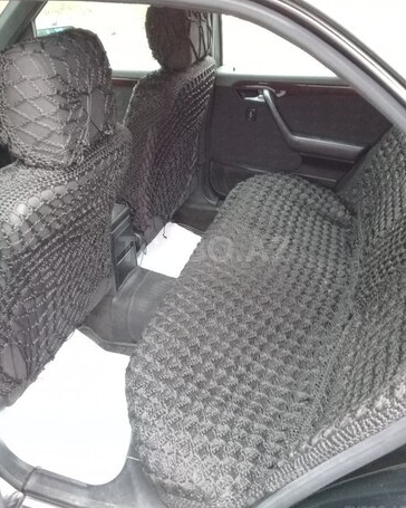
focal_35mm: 33
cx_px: 204
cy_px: 249
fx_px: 496
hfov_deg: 44.5
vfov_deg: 54.2
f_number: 2.2
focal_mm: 3.3
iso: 200
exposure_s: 1/20
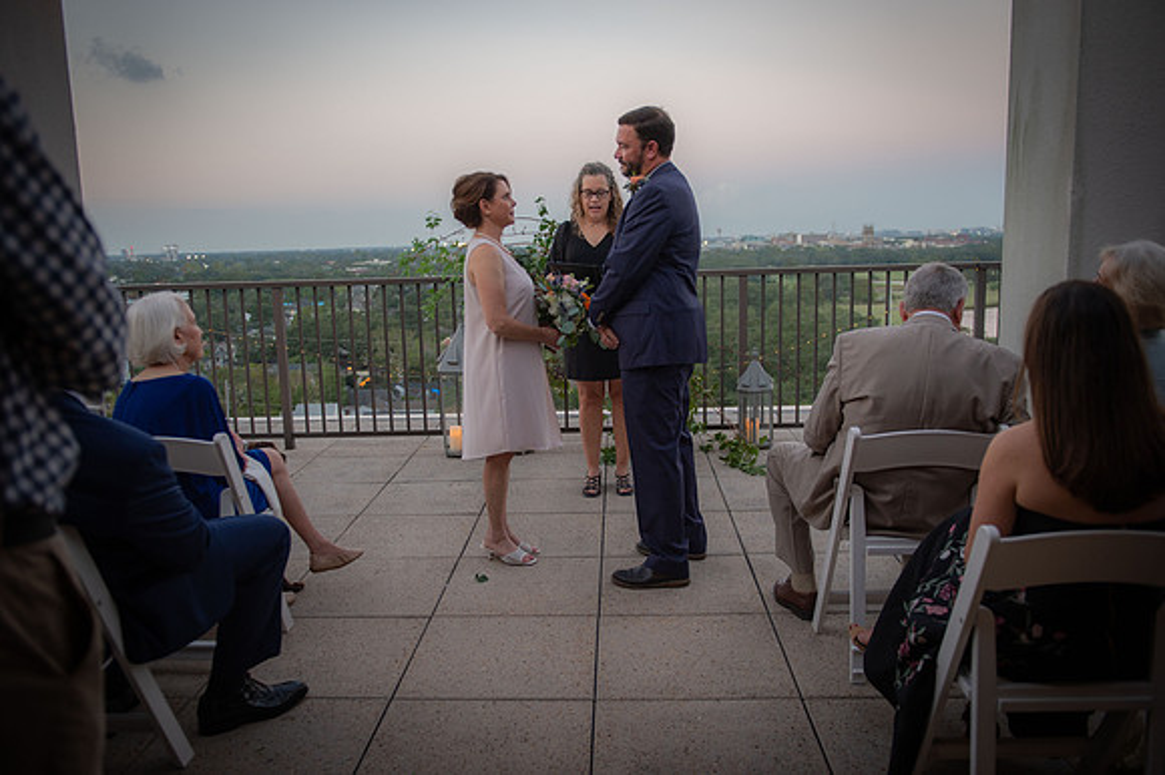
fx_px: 938
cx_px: 582
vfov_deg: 44.9
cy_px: 388
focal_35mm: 29
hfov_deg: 63.7
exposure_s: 1/100
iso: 800
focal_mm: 29
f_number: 2.8
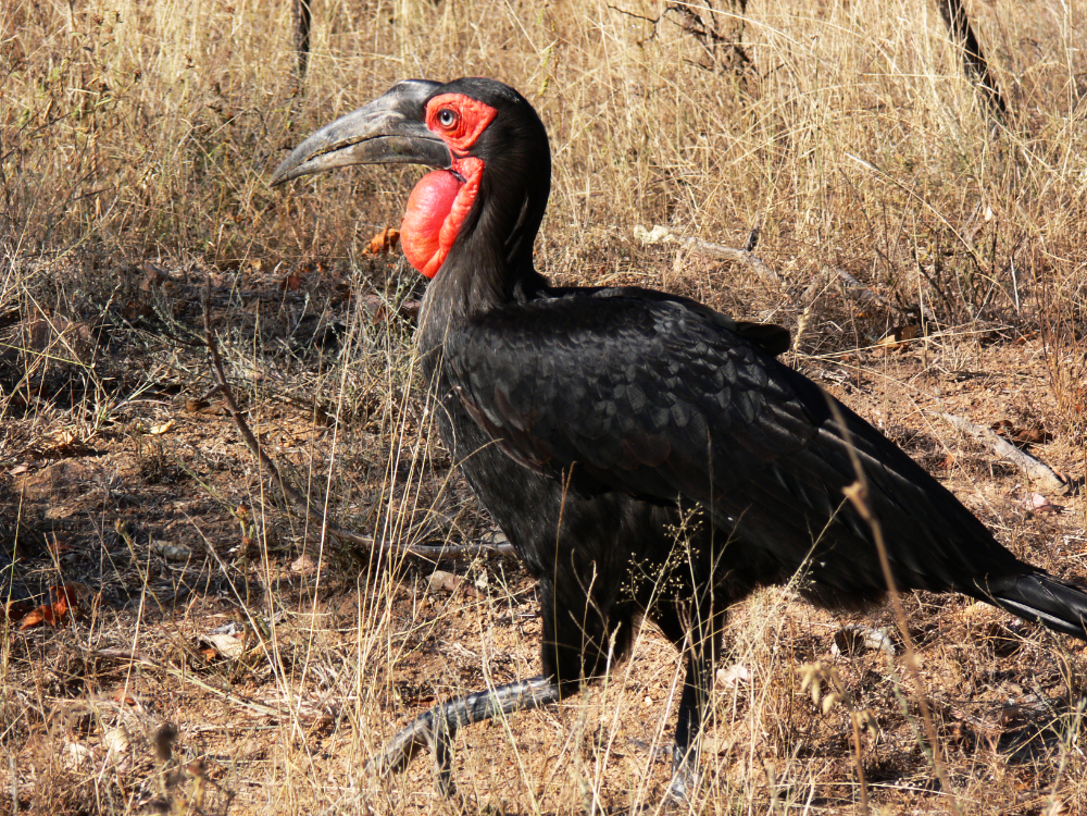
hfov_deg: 8.2
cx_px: 544
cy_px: 408
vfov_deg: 6.1
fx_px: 7599
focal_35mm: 242
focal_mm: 51.3
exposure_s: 1/200
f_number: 5.6
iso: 80
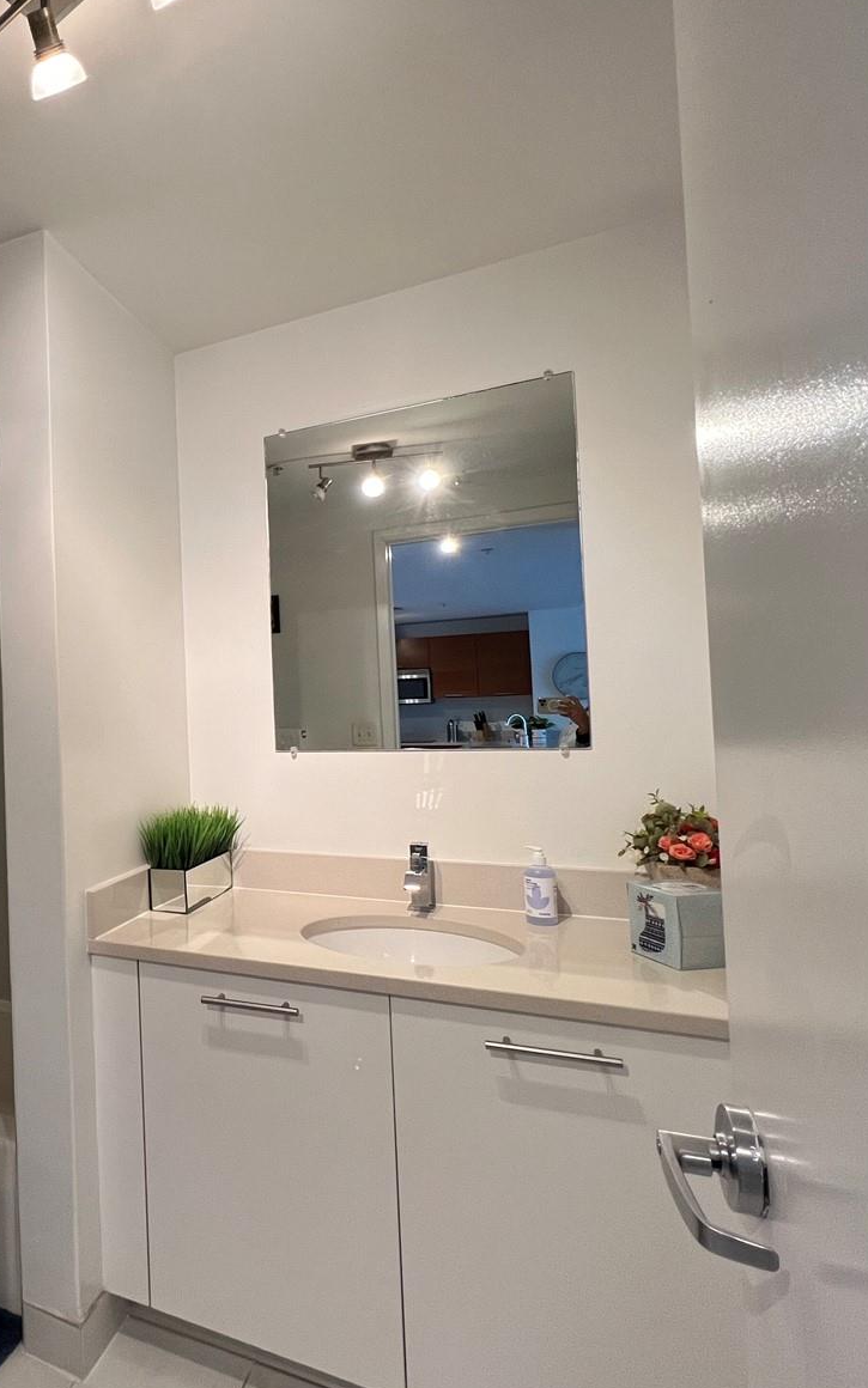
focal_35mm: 19
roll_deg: +2.3
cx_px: 117
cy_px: 706
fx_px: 719
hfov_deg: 55.5
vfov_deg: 88.0
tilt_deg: +1.5
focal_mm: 1.57
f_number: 1.8
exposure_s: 1/120
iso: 250
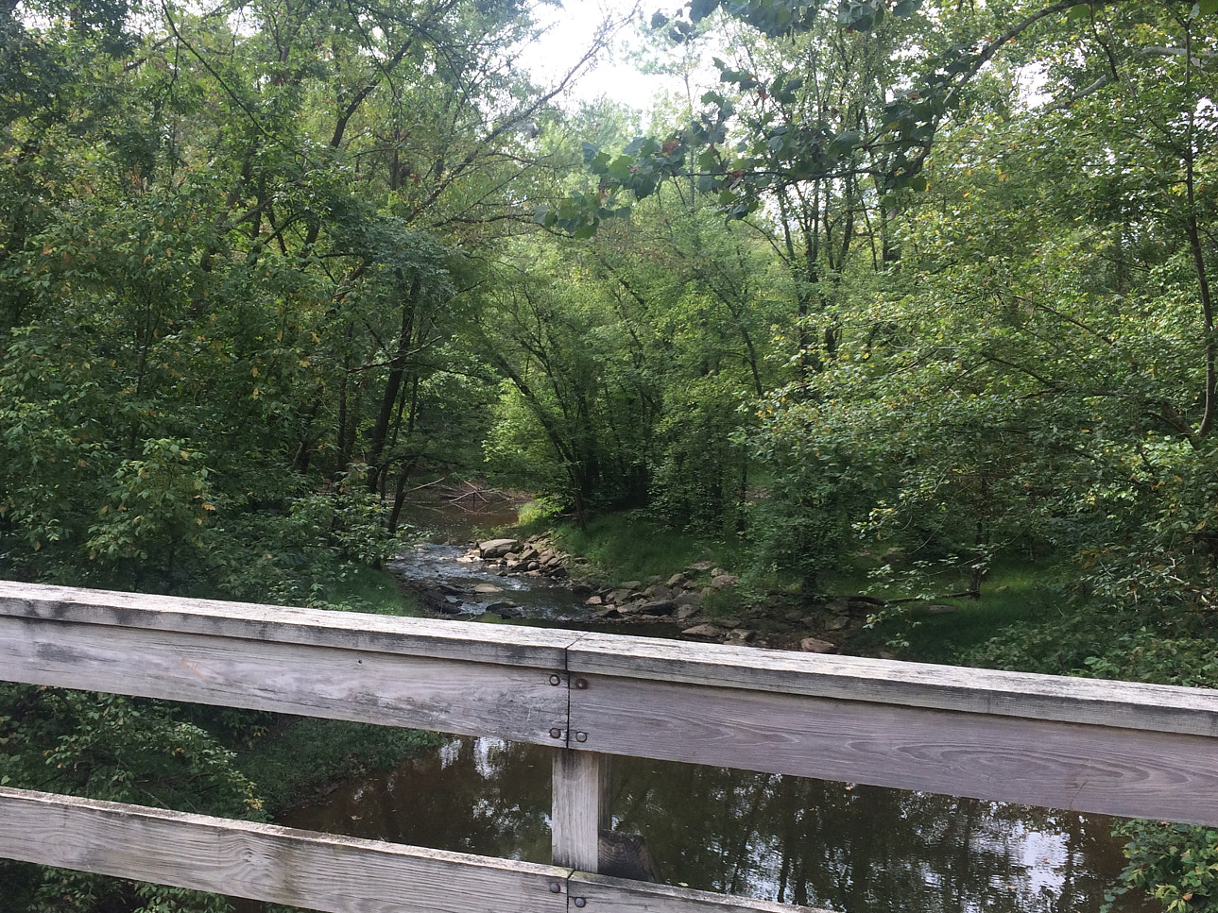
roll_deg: +0.6
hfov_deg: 51.2
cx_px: 538
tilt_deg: -7.7
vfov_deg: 39.5
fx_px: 1267
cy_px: 549
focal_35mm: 36
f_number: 2.2
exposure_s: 1/488
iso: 32
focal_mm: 4.15
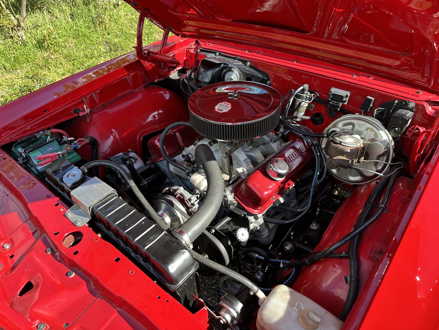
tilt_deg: -36.5
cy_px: 165
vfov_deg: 56.8
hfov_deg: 71.6
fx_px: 304
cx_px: 220
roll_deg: +1.8
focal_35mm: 24
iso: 80
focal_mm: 6.86
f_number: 1.78
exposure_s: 1/587
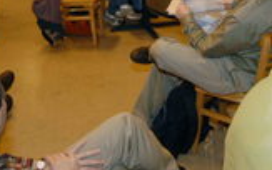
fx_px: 470
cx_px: 195
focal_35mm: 63
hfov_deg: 31.8
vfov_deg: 18.8
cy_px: -61
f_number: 4.5
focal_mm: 15
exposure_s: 1/40
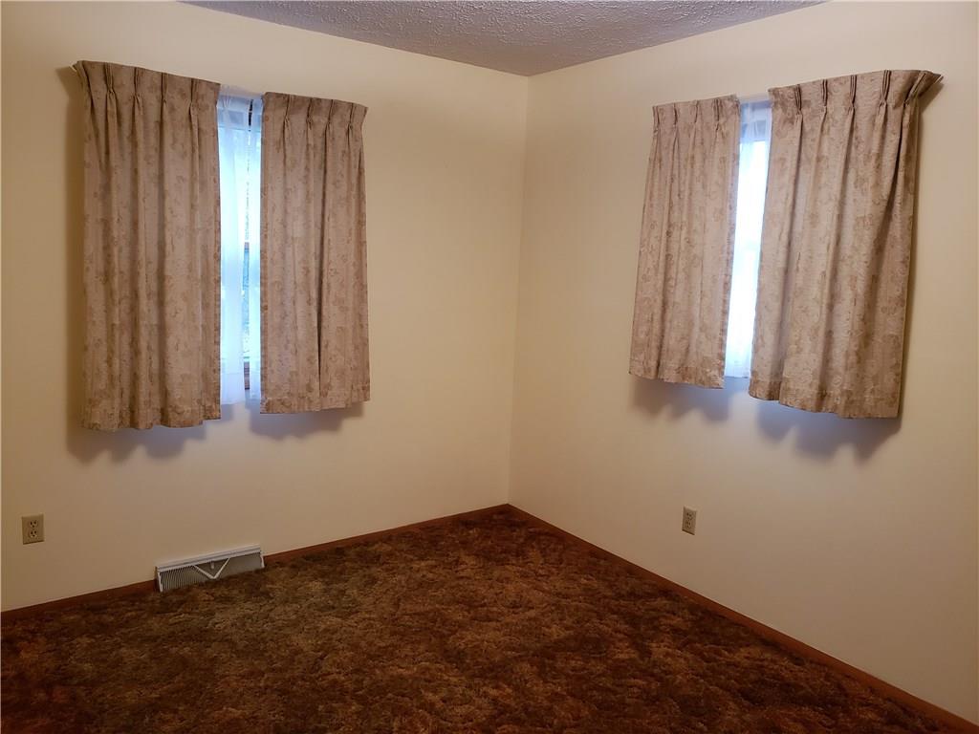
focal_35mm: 26
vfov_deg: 53.1
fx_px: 735
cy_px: 367
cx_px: 490
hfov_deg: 67.3
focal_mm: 4.3
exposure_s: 1/60
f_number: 1.5
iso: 320
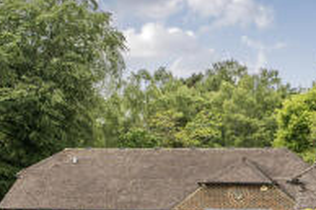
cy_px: 216
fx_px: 667
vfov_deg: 17.5
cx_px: 244
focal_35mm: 76
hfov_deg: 26.3
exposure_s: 1/250
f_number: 8
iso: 400
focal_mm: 21
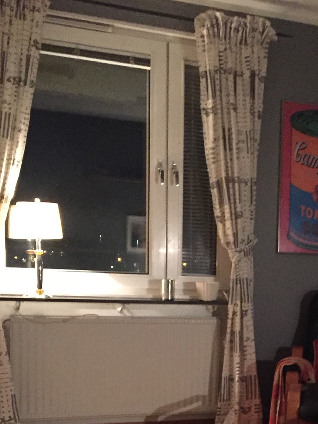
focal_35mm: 63
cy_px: 380
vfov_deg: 29.5
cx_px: 299
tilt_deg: -8.1
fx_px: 772
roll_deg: -2.2
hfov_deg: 22.6
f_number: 2.2
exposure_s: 1/17
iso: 800
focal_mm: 4.15
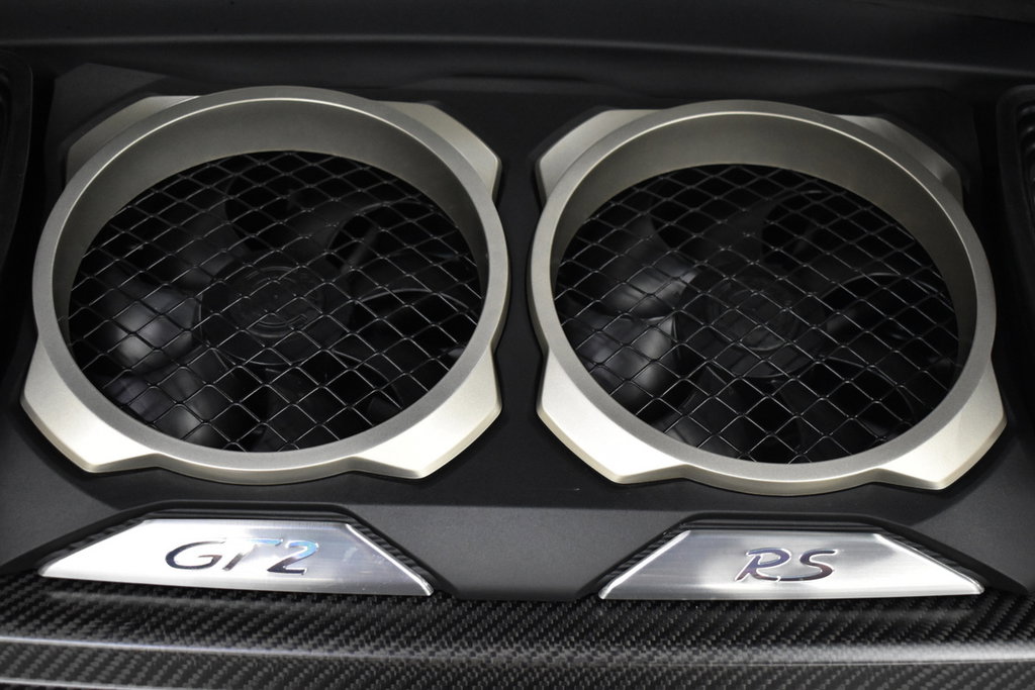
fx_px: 1639
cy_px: 345
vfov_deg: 23.8
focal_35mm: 57
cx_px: 518
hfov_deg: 35.0
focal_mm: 38
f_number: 4.8
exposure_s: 1/60
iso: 2000
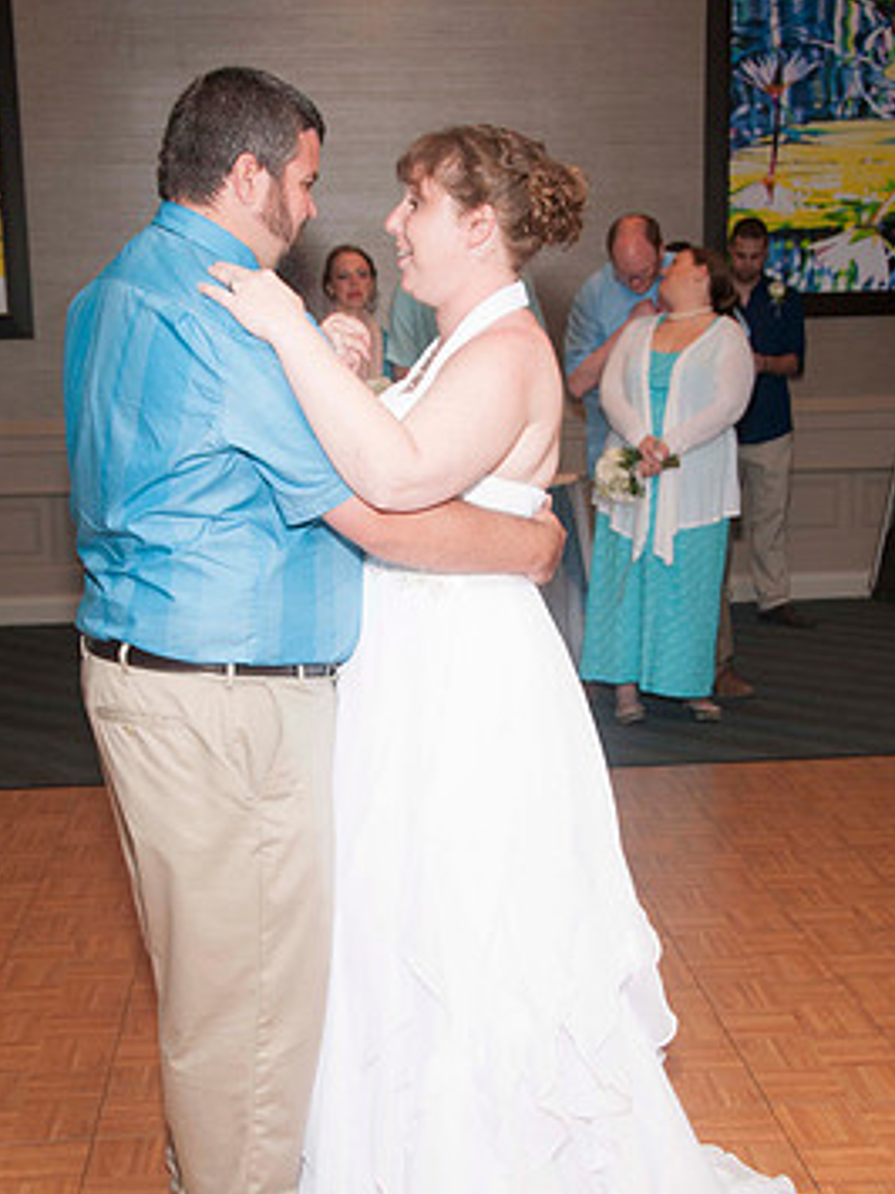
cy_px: 612
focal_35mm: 53
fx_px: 1828
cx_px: 409
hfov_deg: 27.5
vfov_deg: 36.2
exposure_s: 1/60
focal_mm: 29
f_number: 5.6
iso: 400
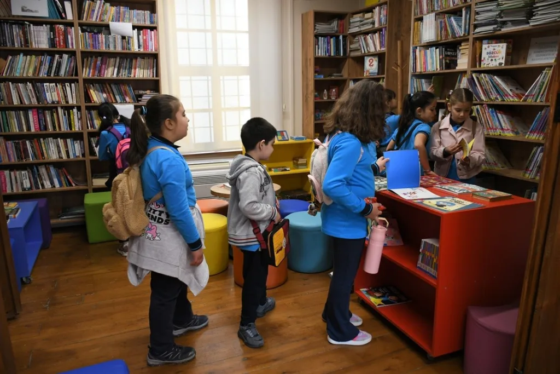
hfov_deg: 67.4
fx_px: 420
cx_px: 280
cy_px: 187
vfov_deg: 47.9
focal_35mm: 27
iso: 900
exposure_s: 1/100
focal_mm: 18
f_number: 3.5
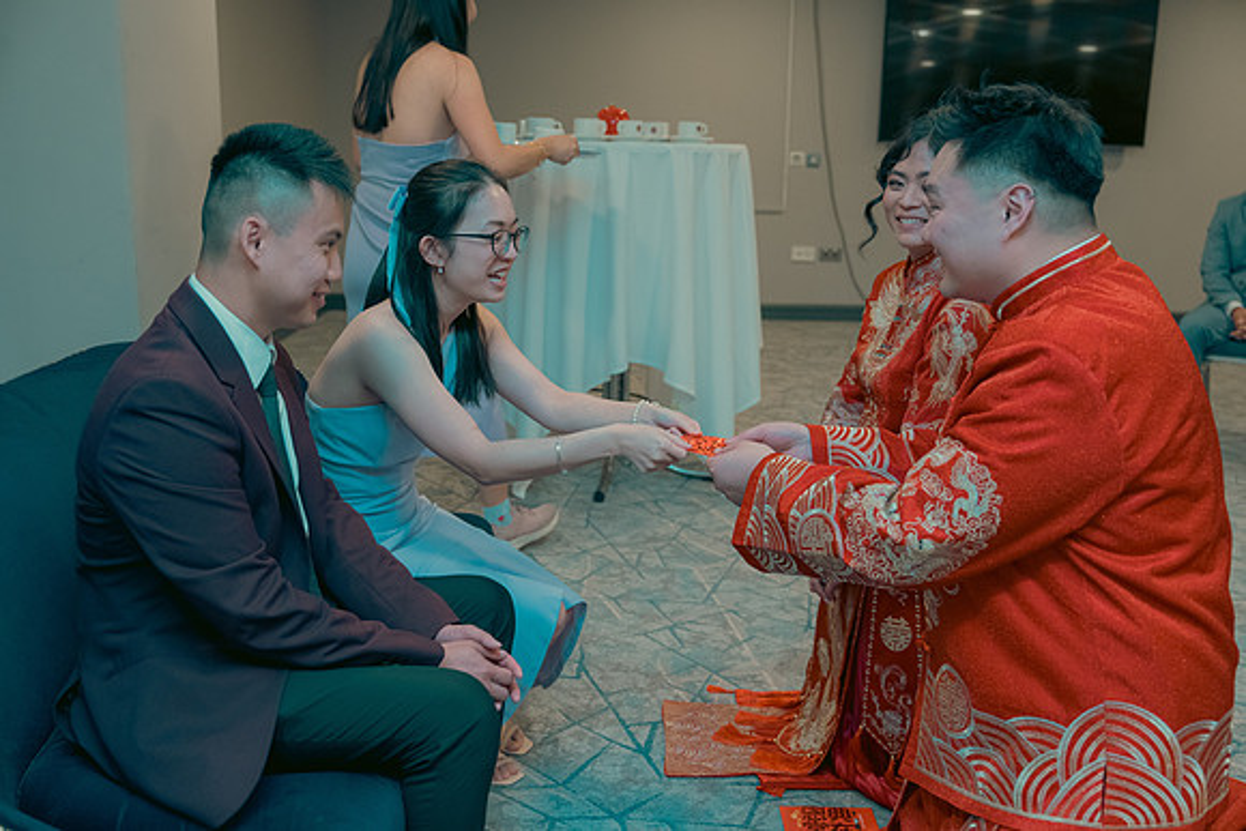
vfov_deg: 36.9
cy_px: 416
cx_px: 623
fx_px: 1246
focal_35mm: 36
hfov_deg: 53.1
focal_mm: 36
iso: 2500
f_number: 3.5
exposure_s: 1/160
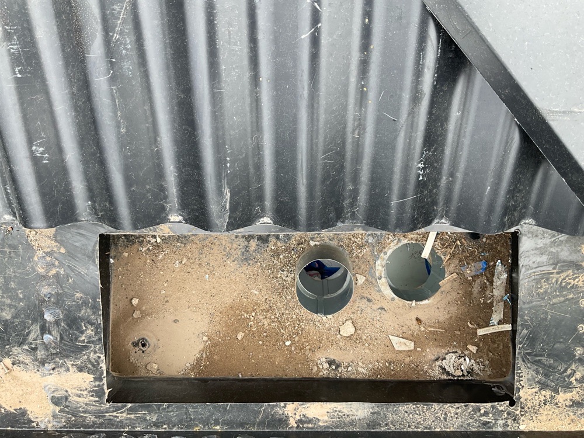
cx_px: 292
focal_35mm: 29
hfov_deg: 61.7
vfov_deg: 48.2
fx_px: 489
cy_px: 219
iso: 20
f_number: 1.8
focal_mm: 3
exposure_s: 1/120
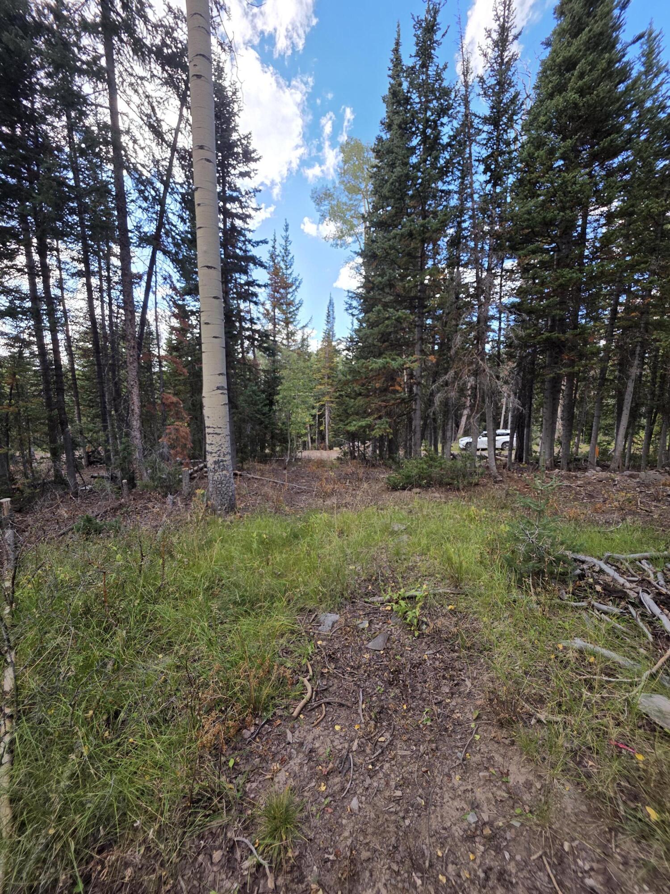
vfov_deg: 106.2
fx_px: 335
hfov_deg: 89.9
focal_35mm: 13
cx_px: 335
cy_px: 447
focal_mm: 2.2
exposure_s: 1/261
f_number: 1.9
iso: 40
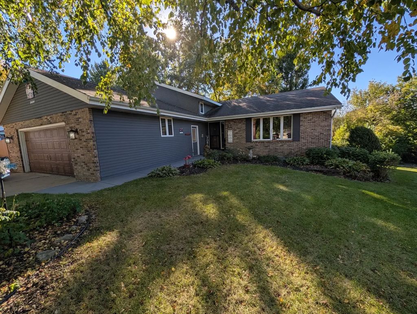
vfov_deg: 94.6
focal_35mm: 12
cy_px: 157
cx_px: 208
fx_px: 145
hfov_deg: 110.5
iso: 42
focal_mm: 2.02
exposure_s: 1/1361
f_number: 1.7
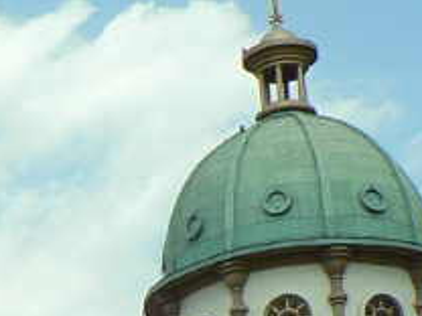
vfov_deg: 8.5
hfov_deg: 10.7
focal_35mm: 168
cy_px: 579
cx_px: -424
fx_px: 2048
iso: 64
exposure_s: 1/320
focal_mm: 6
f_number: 4
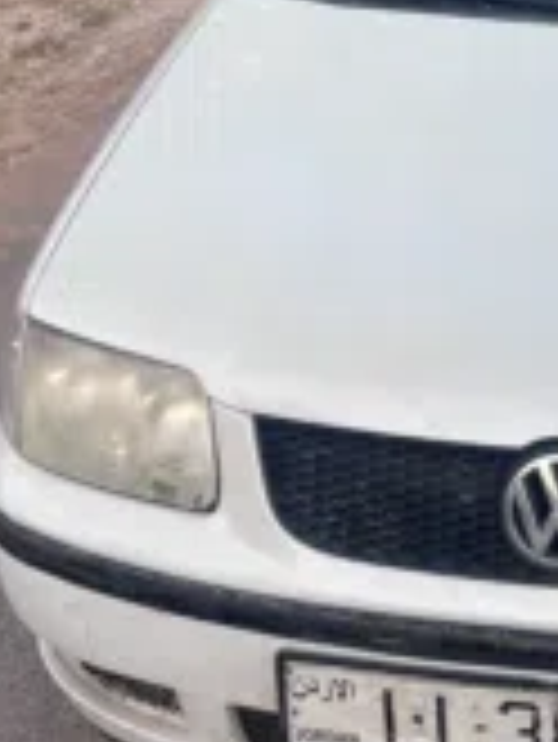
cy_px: 189
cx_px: 630
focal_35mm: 63
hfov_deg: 21.9
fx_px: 1352
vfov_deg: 30.2
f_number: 1.6
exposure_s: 1/198
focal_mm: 5.1
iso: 40
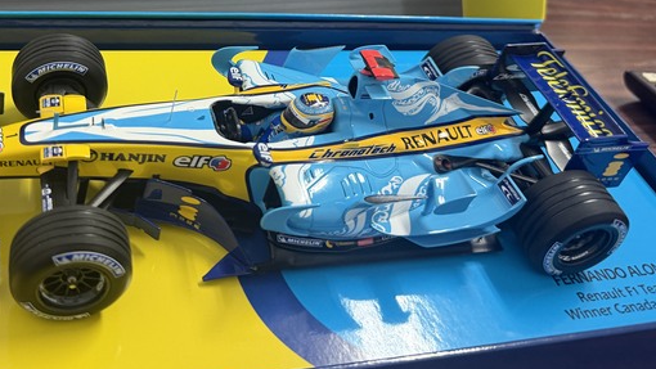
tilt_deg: -24.2
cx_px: 211
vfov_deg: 28.2
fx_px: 696
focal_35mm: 40
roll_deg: -6.2
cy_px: 17
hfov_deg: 49.5
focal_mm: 6.76
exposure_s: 1/60
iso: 320
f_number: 1.78
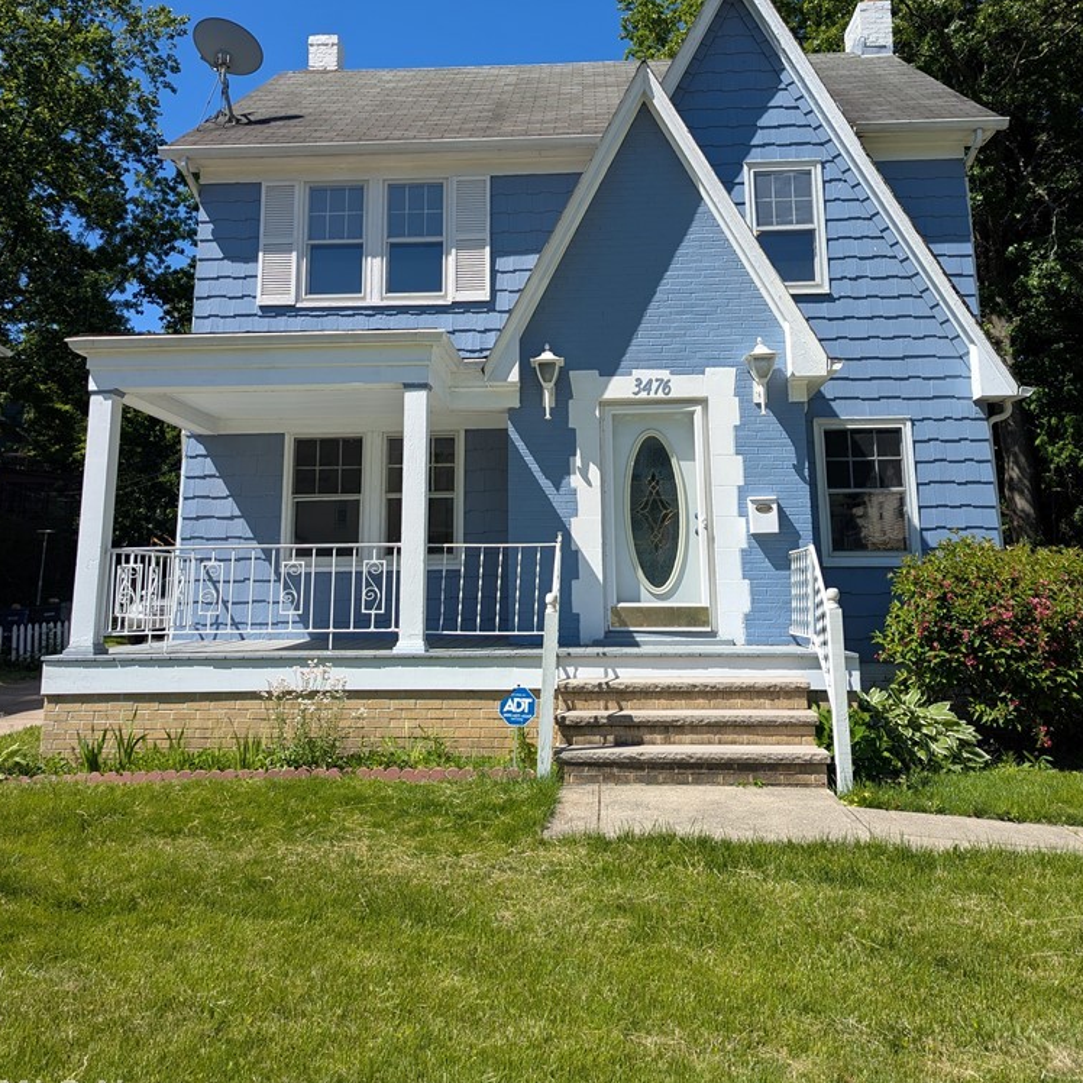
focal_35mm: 29
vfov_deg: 54.8
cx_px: 542
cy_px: 390
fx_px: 1026
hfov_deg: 55.6
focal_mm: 6.81
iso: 43
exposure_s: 1/2096
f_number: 1.85
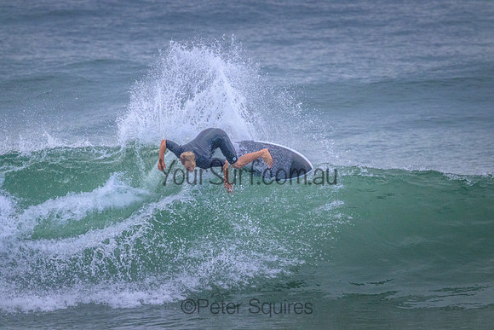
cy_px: 165
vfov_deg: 1.7
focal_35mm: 800
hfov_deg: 2.6
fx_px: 10980
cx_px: 247
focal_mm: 800
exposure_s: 1/2000
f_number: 11
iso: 6400
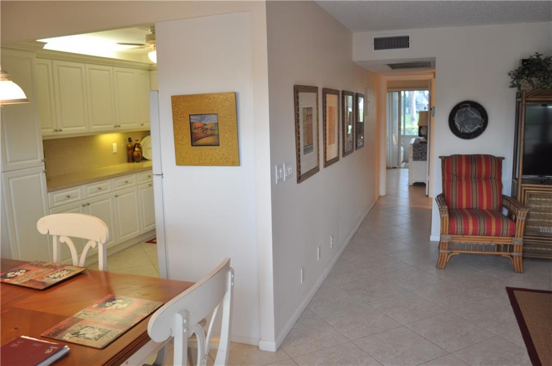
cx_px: 276
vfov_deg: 43.5
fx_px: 459
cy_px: 183
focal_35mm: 30
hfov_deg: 62.0
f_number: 4
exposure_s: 1/60
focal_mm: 20
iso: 450
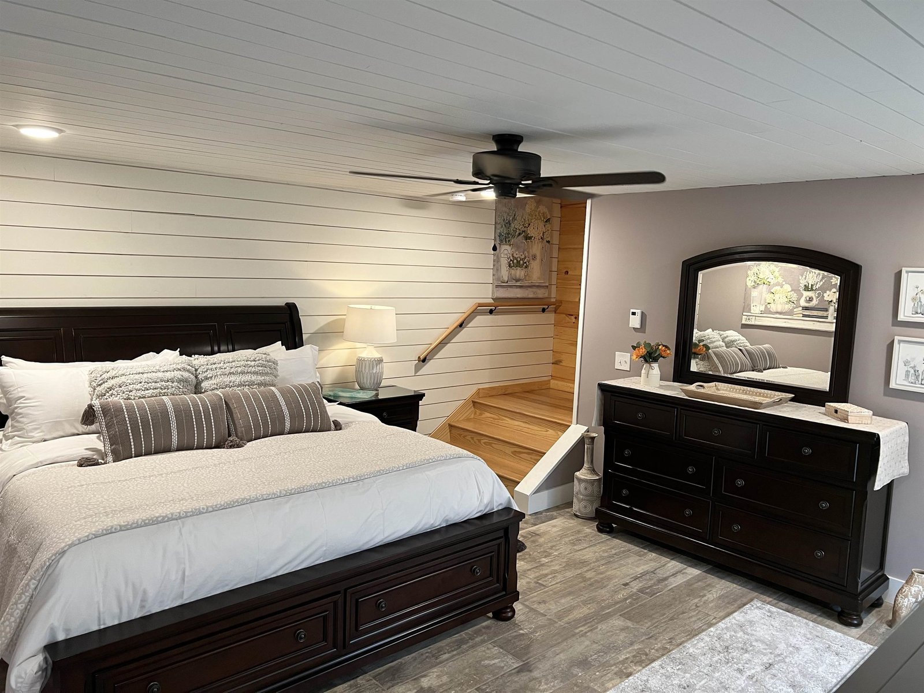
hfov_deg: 67.3
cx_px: 462
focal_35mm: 26
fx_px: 694
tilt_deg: -5.6
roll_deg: -2.1
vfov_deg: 53.1
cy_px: 346
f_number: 1.5
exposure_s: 1/60
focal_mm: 5.7
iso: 100
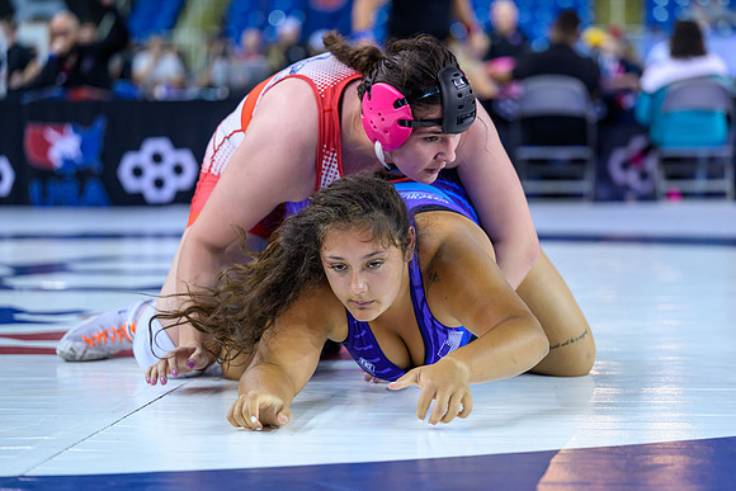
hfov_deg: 18.6
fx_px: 2251
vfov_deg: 12.5
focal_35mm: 110
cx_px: 390
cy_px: 253
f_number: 2.8
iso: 2000
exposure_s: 1/800
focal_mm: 101
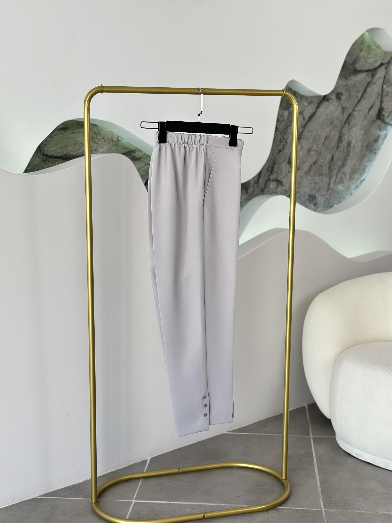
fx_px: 725
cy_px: 262
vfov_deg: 39.7
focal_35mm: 48
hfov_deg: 30.3
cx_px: 196
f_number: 1.78
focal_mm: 6.86
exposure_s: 1/304
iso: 80
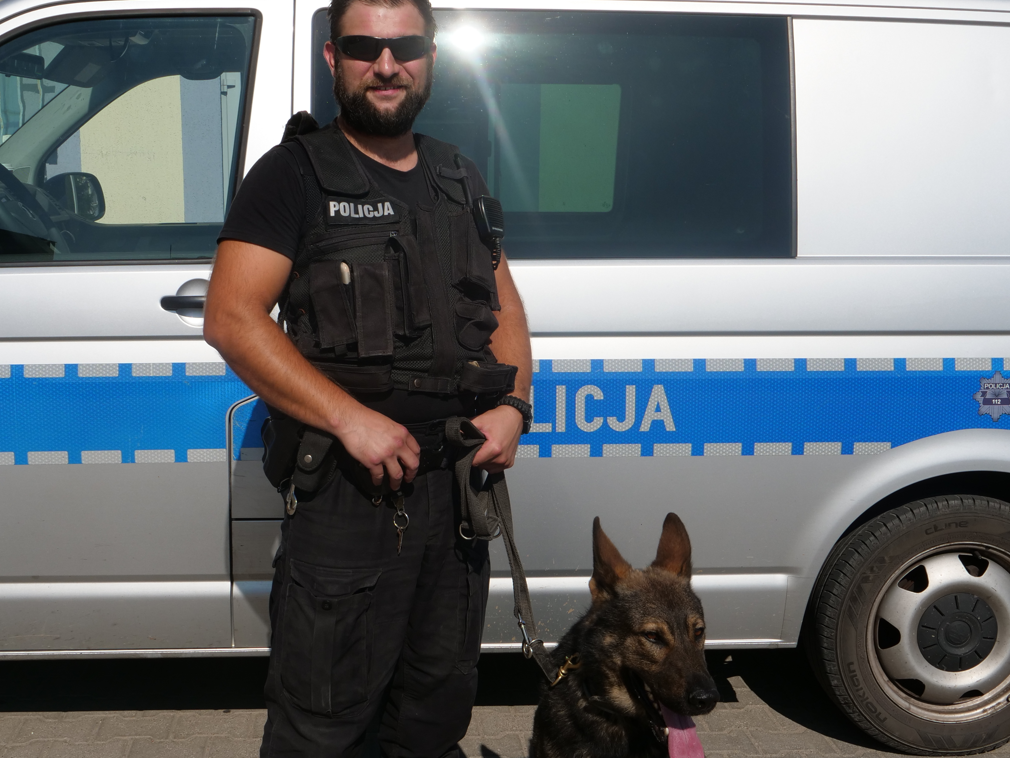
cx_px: 452
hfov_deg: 41.2
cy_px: 397
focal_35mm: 46
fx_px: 1342
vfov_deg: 31.5
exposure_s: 1/800
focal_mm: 16
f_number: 9
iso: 200
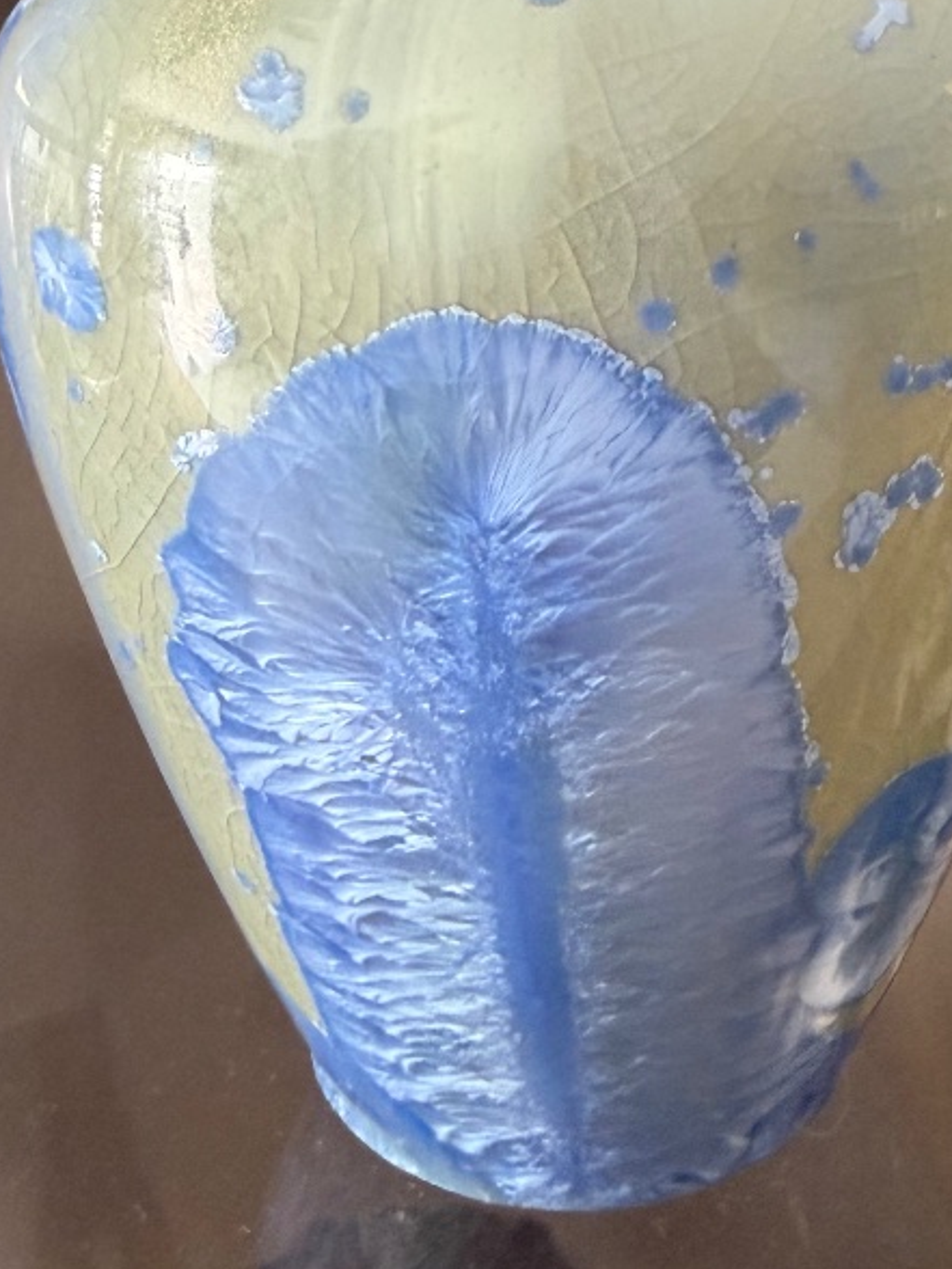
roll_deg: +0.5
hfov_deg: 29.3
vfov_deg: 37.4
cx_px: 686
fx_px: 1797
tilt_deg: -8.8
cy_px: 244
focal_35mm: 49
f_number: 2.2
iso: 500
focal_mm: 2.22
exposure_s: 1/60
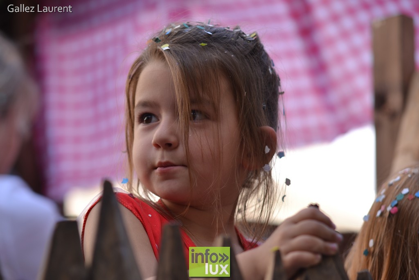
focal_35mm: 147
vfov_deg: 9.3
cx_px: 210
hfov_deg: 14.0
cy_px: 140
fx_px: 1711
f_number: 3.5
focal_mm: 98
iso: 100
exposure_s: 1/250
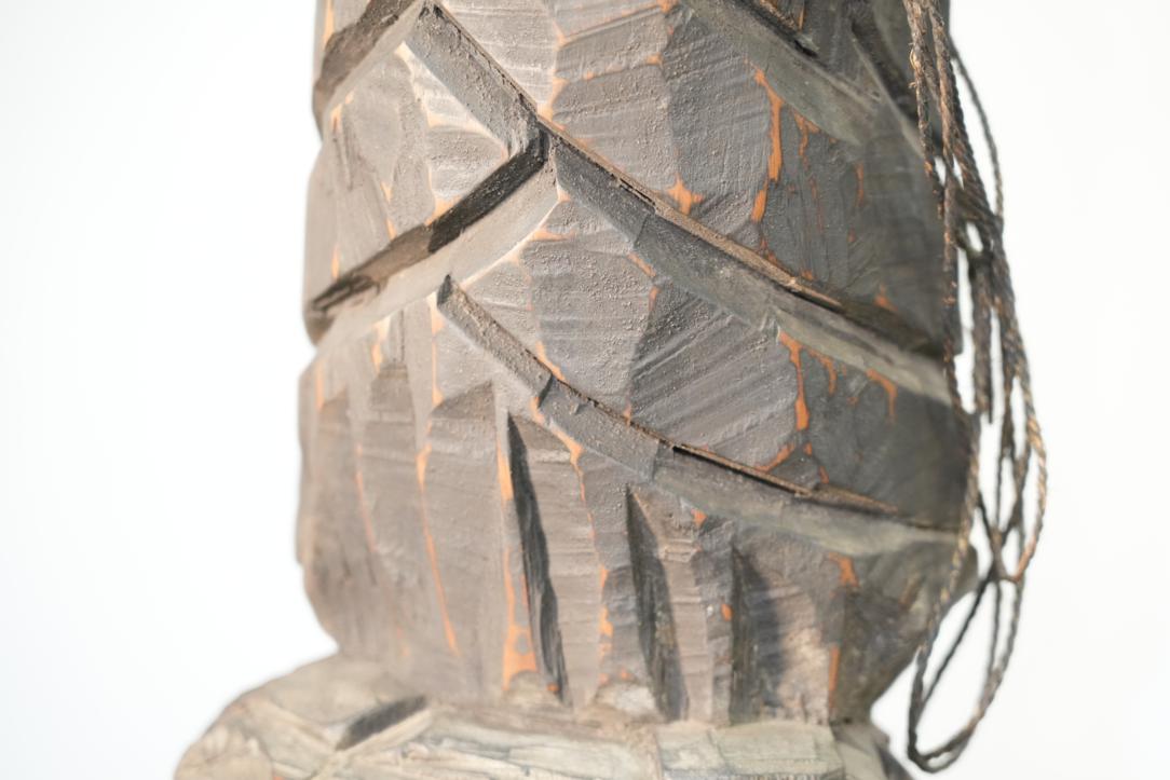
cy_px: 390
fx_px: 3413
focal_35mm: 105
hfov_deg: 19.5
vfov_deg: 13.0
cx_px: 585
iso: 5000
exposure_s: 1/125
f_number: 4
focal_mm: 105
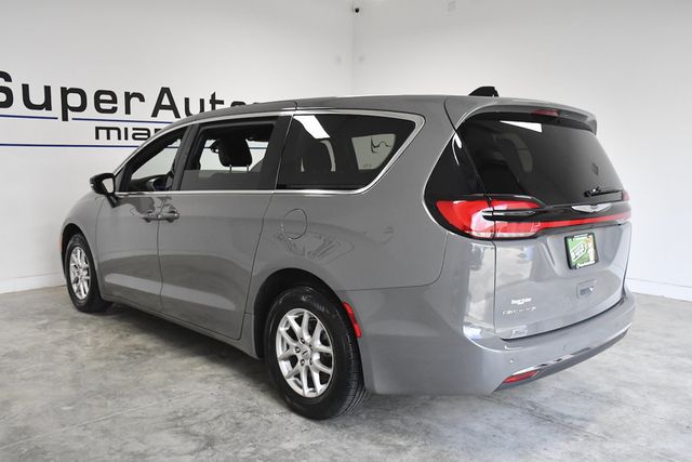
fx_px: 634
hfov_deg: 57.2
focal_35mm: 33
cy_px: 231
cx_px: 346
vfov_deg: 40.0
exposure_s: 1/1000
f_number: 5
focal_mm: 22
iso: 2500
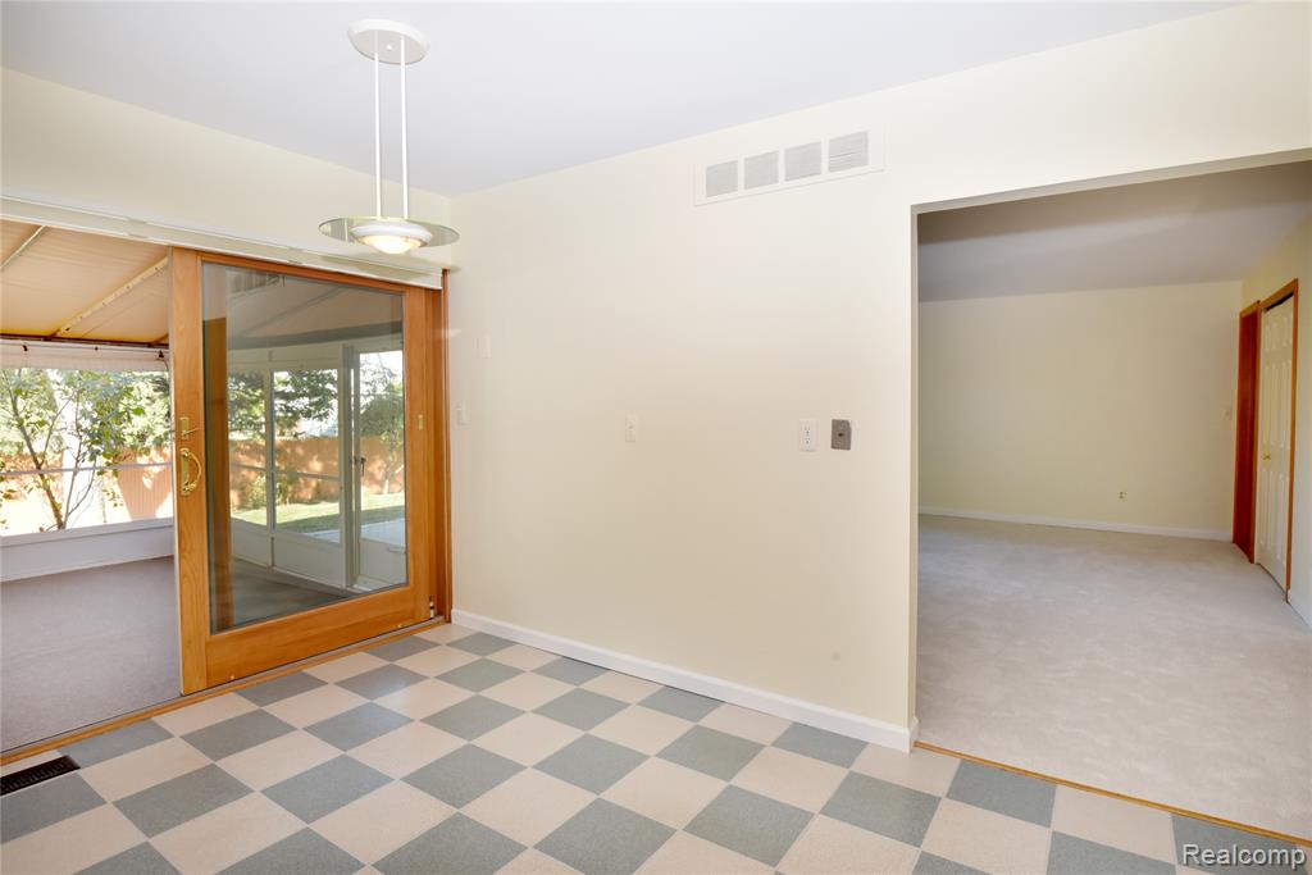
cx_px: 656
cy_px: 438
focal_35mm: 17
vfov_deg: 70.5
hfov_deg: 93.3
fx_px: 620
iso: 640
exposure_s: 1/60
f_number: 11
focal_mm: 17
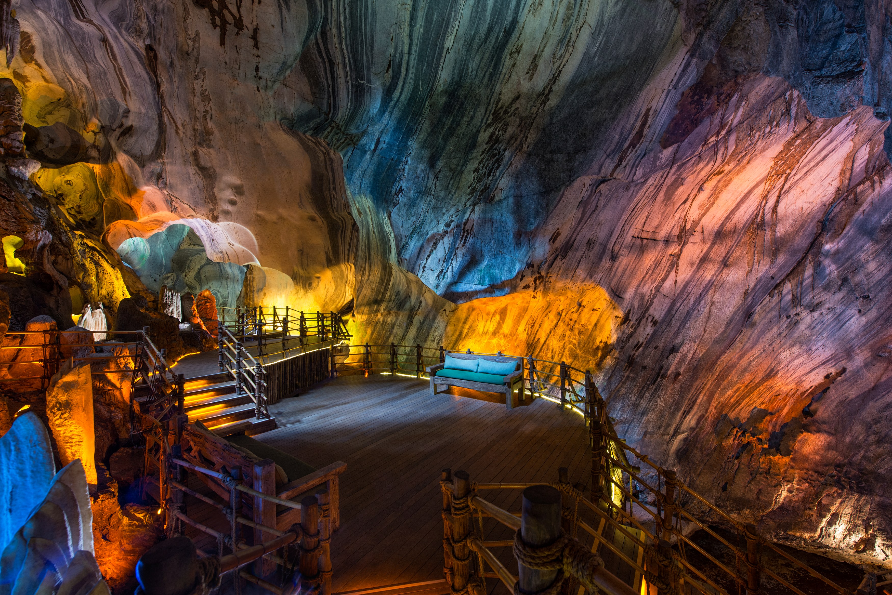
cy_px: 298
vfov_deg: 81.2
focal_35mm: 14
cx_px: 446
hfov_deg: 104.2
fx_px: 347
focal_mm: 14
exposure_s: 8
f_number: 9.5
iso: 400
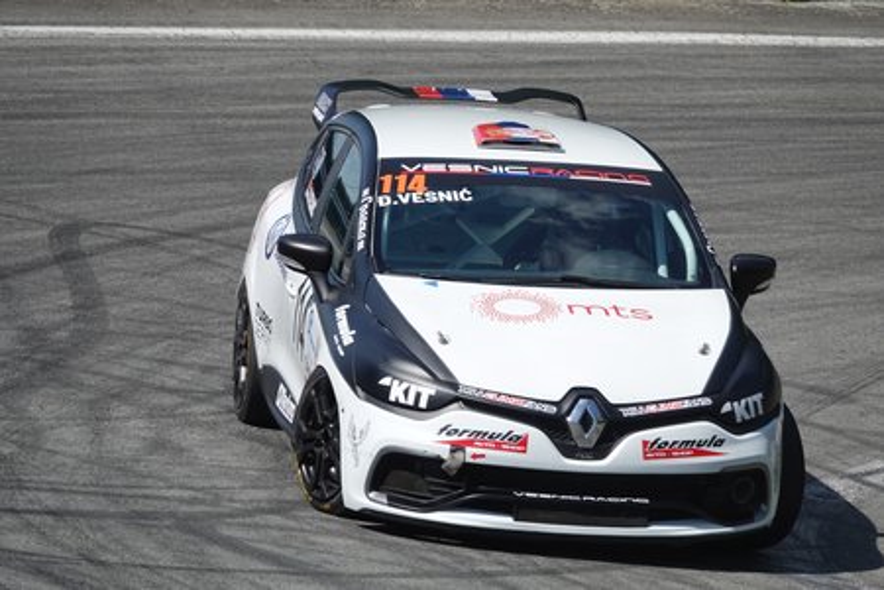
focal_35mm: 320
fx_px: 7857
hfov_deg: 6.4
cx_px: 442
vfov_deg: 4.3
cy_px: 295
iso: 100
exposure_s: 1/800
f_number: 5
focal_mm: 117.29
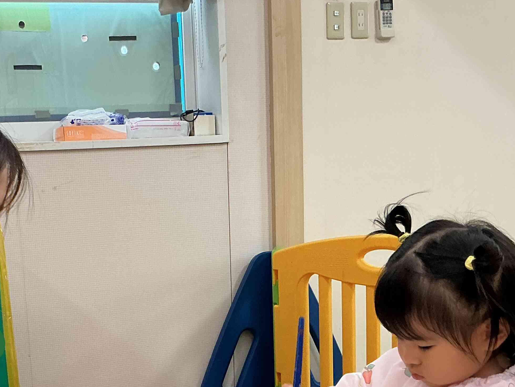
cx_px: 126
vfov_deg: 23.6
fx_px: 893
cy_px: 361
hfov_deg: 31.6
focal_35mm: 60
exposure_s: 1/60
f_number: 1.8
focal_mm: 3
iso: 50
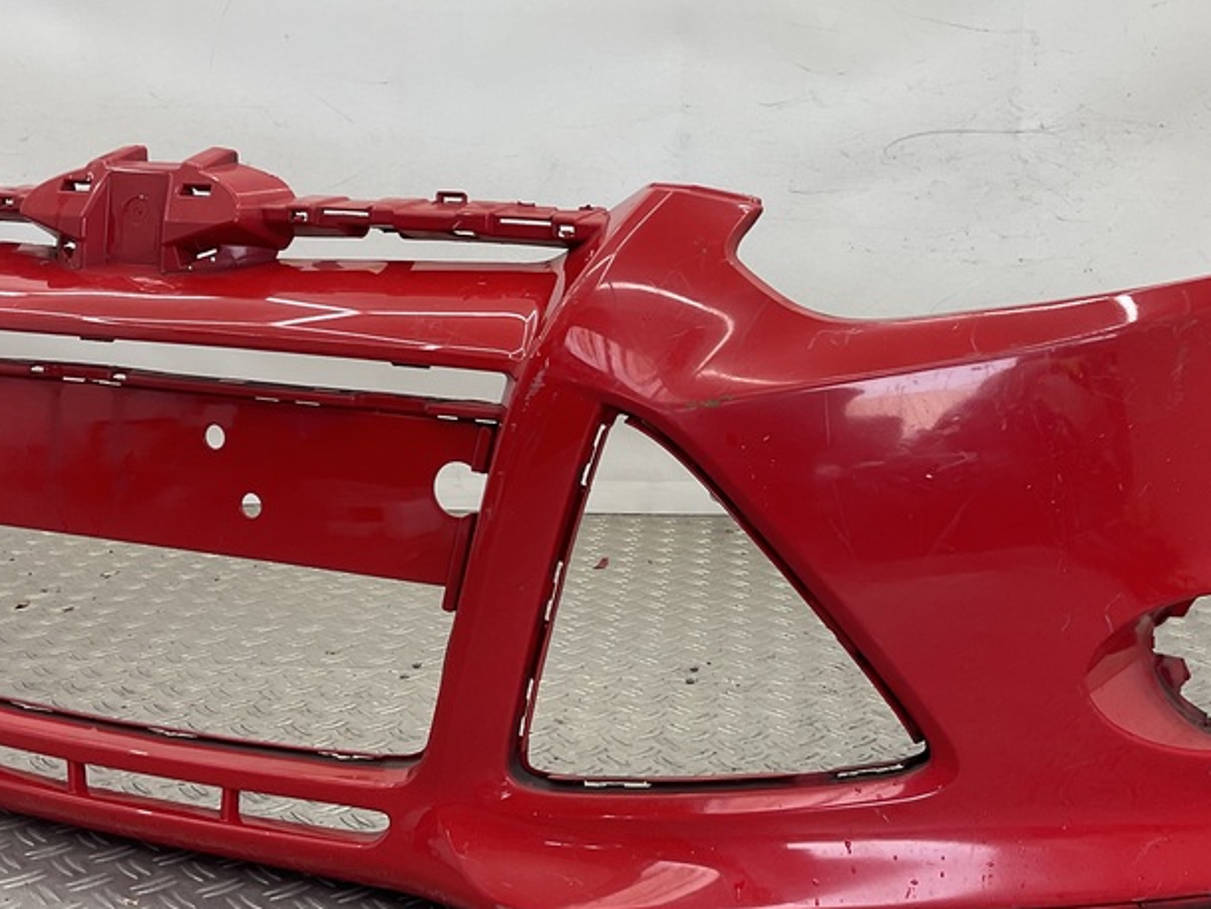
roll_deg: -2.2
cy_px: 340
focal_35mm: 48
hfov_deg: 39.6
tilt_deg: -7.9
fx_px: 1680
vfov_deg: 30.2
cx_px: 644
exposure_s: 1/120
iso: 25
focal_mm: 3
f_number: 1.8
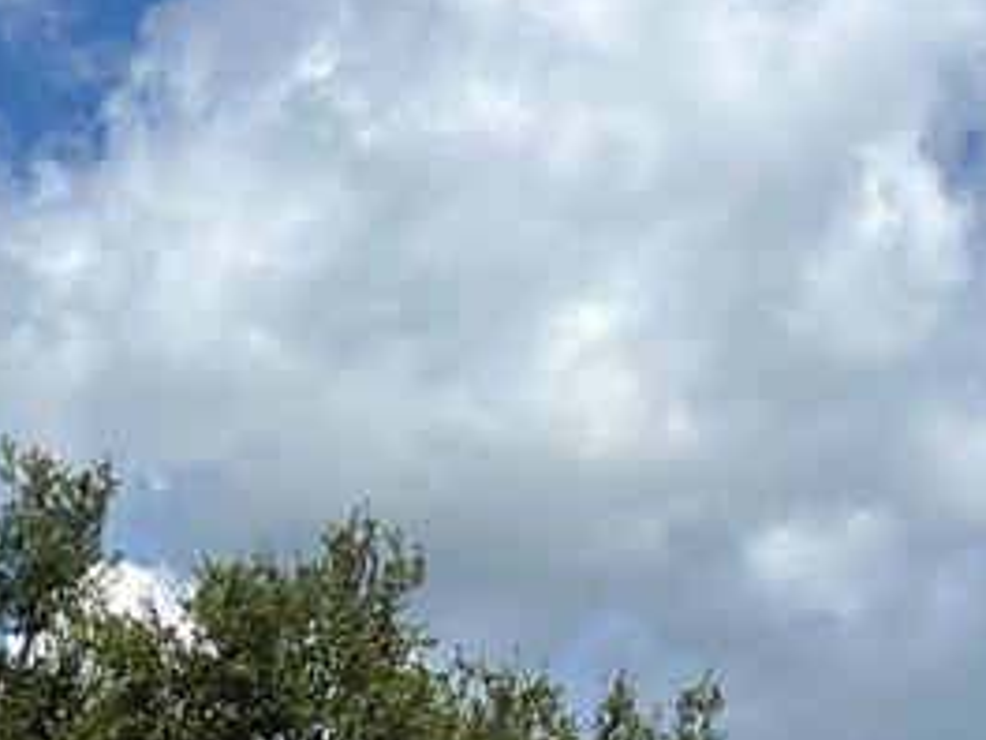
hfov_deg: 18.8
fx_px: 2877
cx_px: -49
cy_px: 1177
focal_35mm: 101
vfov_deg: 13.6
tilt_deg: +5.3
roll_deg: +1.2
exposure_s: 1/5587
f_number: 1.5
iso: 50
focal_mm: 5.7
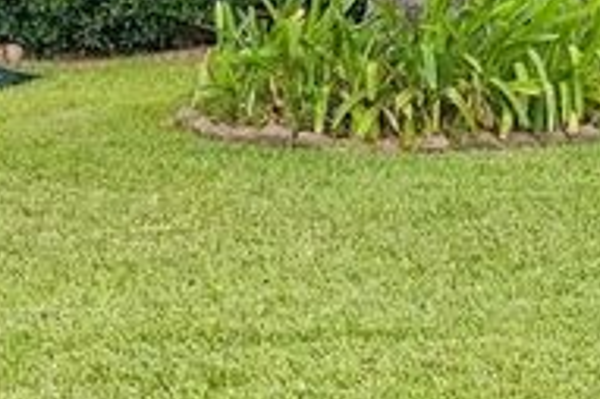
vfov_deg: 8.3
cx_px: 408
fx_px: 2681
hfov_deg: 12.7
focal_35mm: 161
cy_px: -203
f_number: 8
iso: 400
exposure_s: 1/30
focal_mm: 30
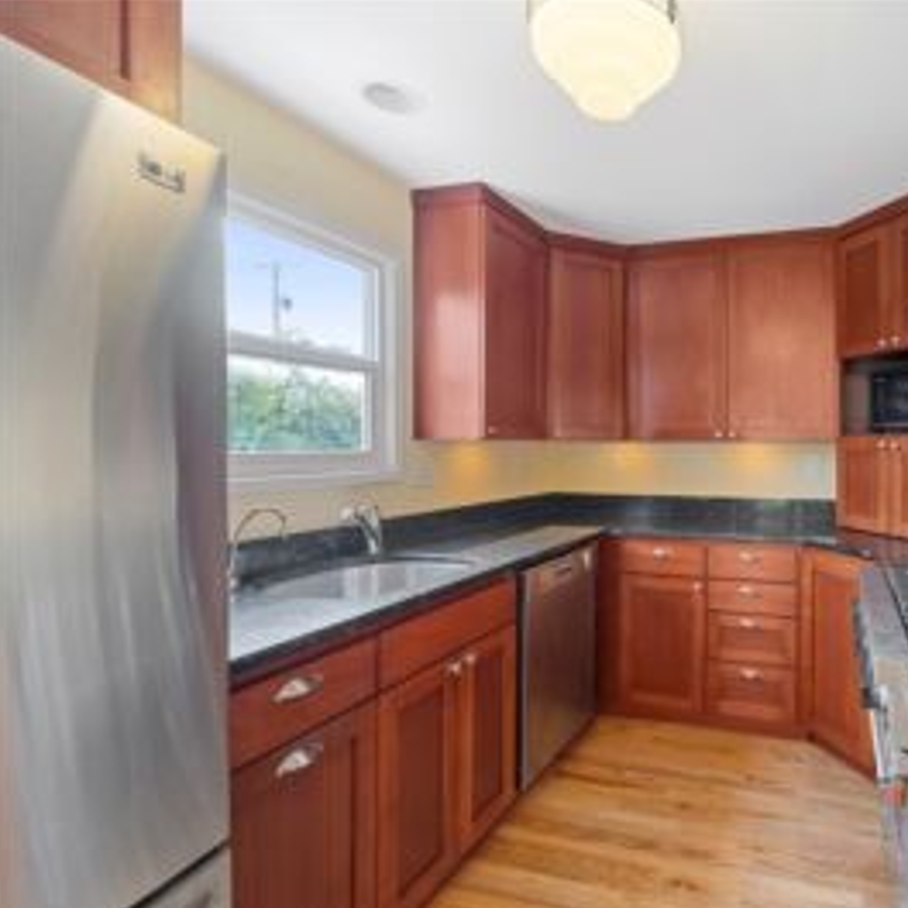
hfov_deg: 74.9
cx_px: 681
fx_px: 534
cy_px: 456
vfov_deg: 80.7
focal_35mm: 18
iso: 200
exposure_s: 1/2
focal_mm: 14
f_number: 8
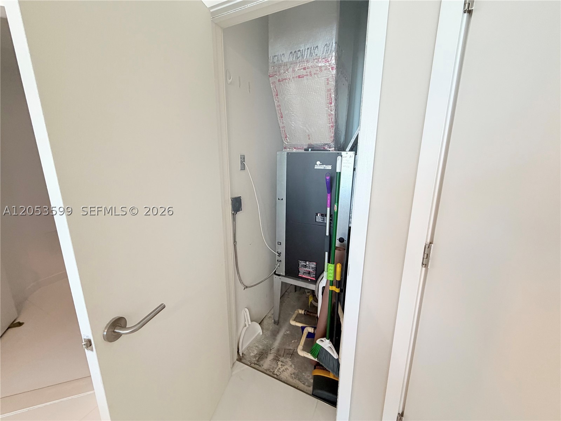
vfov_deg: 85.7
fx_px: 227
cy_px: 210
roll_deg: -0.3
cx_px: 280
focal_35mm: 14
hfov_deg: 102.1
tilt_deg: -13.2
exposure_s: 1/60
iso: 200
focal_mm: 2.22
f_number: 2.2
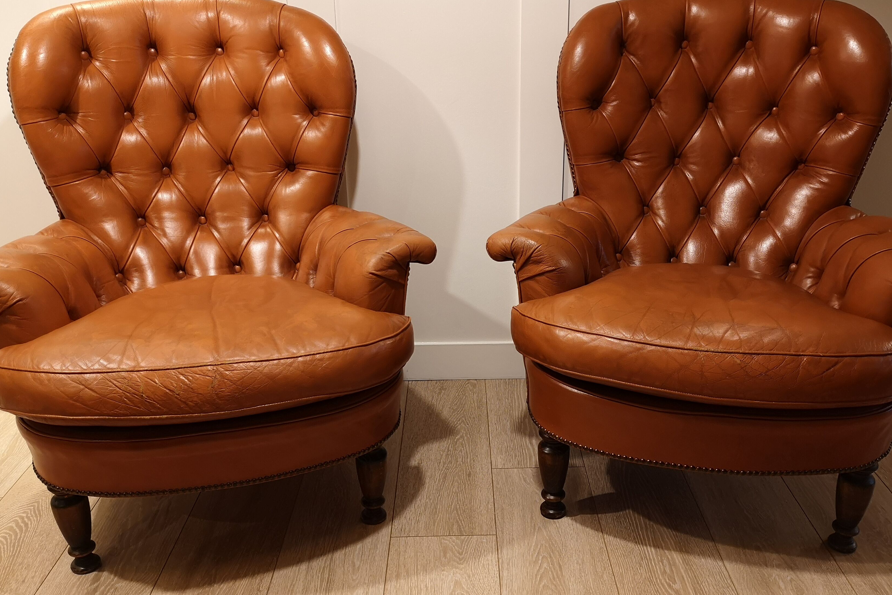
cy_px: 317
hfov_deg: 55.8
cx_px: 469
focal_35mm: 34
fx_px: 842
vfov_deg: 38.9
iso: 160
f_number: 1.8
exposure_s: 1/33.3
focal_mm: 3.95
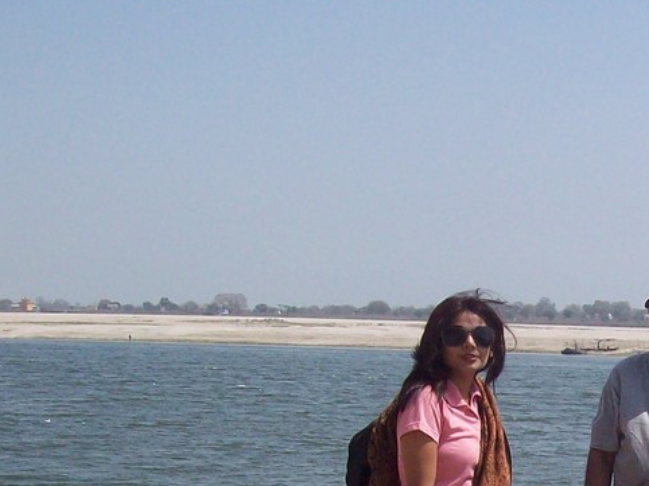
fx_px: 1911
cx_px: 604
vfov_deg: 13.9
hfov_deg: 18.9
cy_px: 627
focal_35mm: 102
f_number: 4.8
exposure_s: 1/689
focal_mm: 6
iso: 80
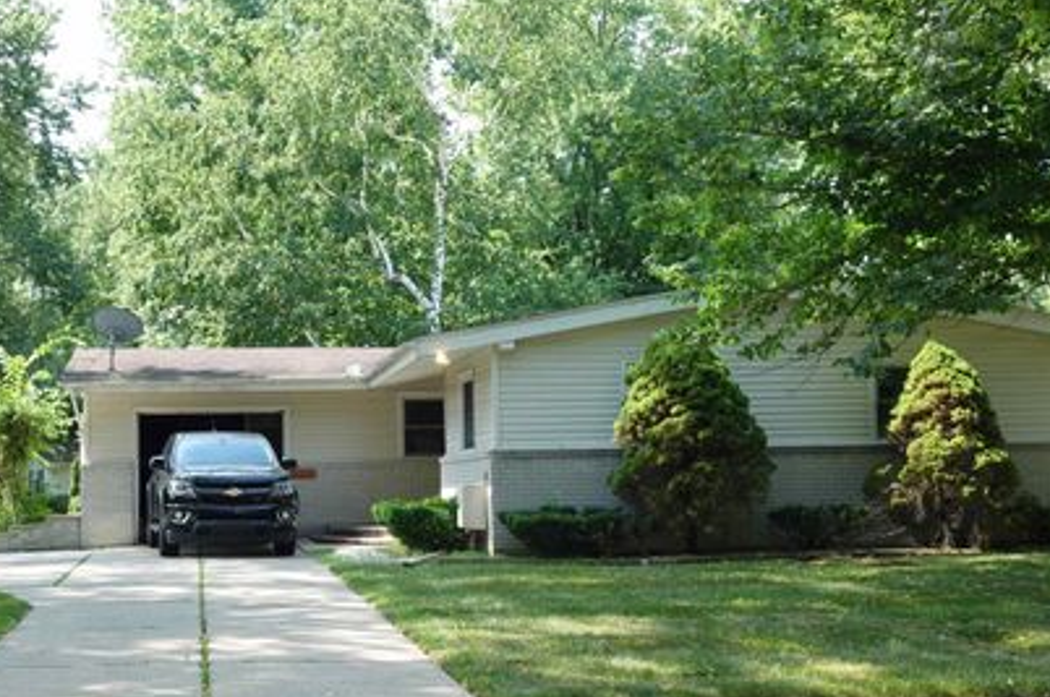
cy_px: 406
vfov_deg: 22.2
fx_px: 1777
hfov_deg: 32.9
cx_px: 473
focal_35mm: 61
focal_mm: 18.4
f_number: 5
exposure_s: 1/80
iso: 125
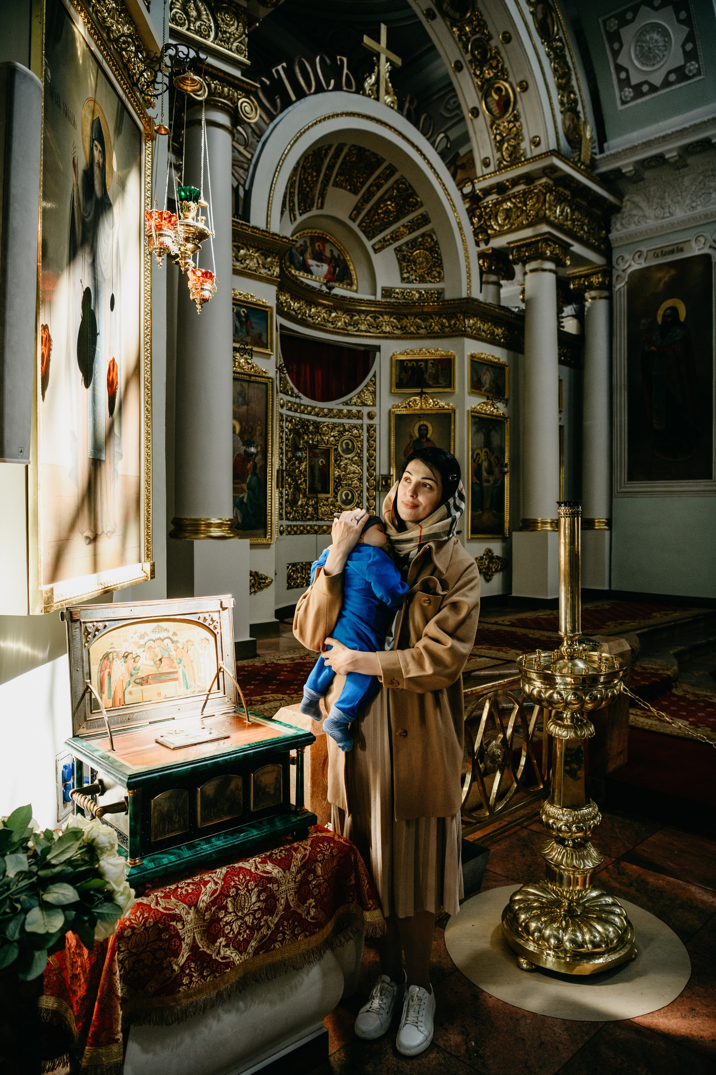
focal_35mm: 24
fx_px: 716
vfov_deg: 73.7
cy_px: 538
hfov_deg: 53.1
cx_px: 358
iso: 1000
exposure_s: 1/125
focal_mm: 24
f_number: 3.5
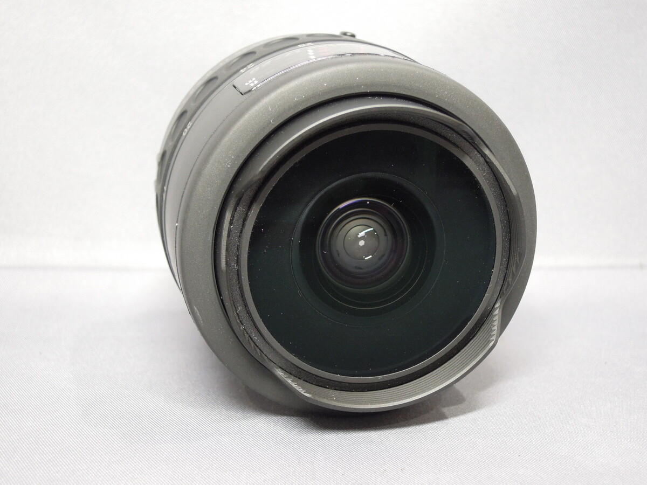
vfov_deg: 26.6
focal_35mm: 55
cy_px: 242
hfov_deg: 34.9
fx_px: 1028
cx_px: 324
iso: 400
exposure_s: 1/20
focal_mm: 9.9
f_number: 3.5
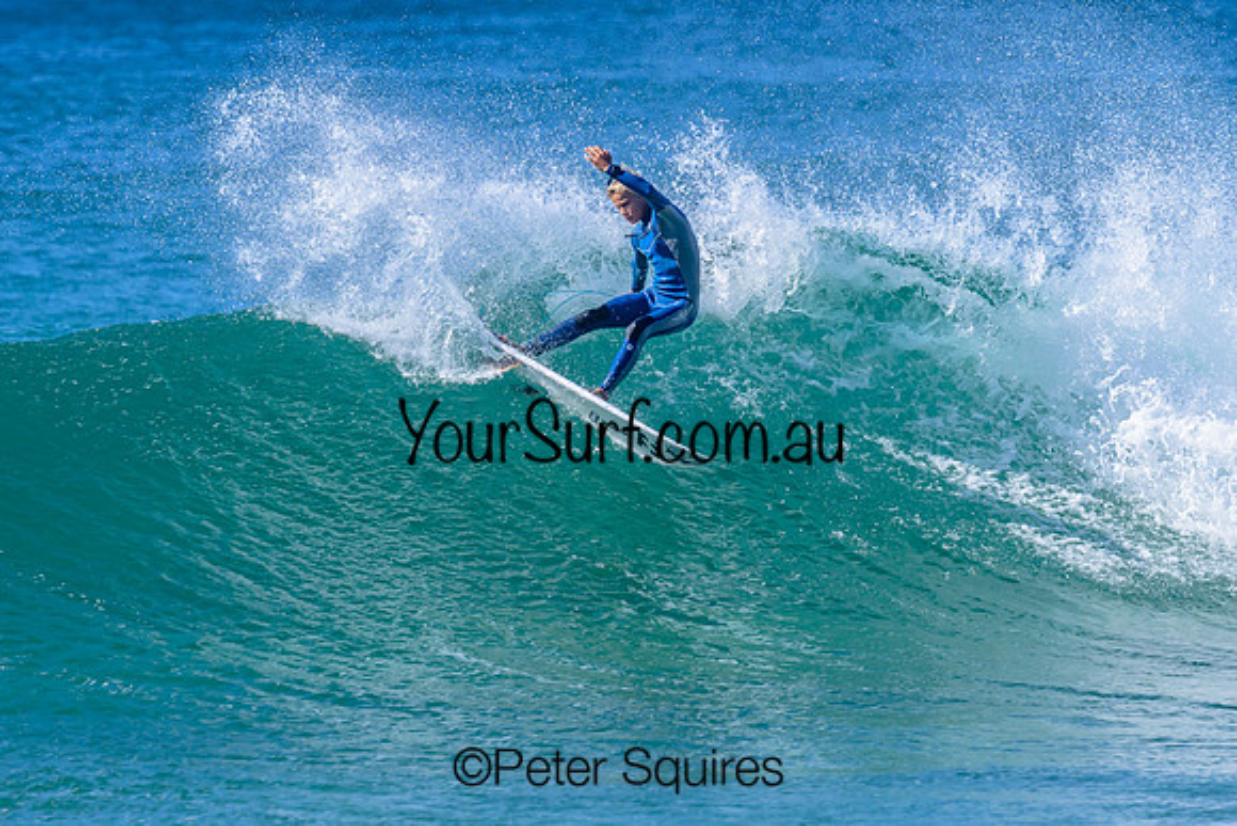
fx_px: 25186
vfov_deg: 1.9
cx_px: 659
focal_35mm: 733
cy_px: 373
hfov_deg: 2.8
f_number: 11
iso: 800
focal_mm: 560
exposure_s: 1/2000
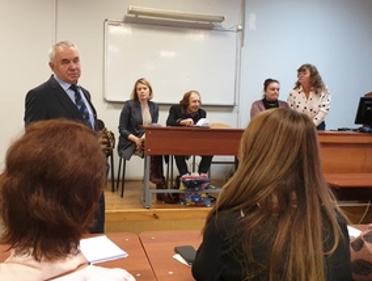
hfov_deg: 56.5
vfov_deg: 44.2
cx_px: 158
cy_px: 127
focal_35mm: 32
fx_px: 344
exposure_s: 1/50
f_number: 2.4
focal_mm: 4.3
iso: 500
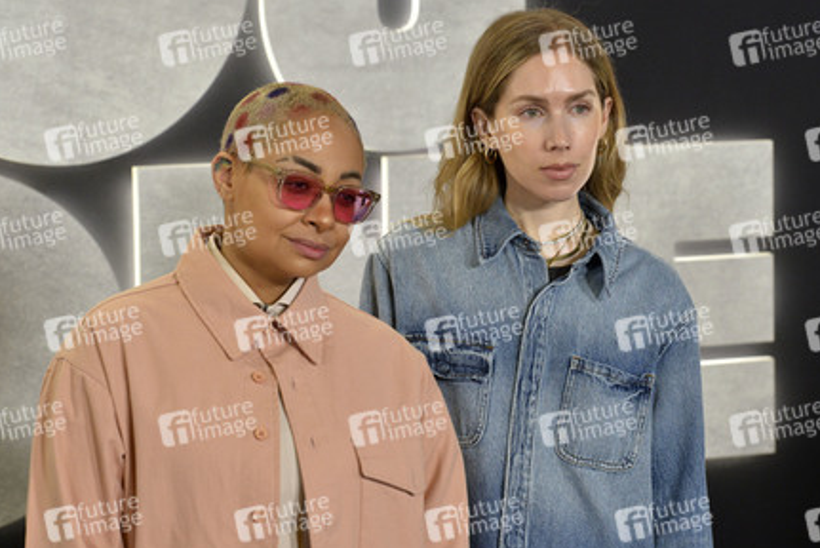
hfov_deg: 16.9
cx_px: 422
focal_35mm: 121
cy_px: 282
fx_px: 2758
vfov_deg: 11.3
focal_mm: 116
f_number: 6.3
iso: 3200
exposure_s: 1/250
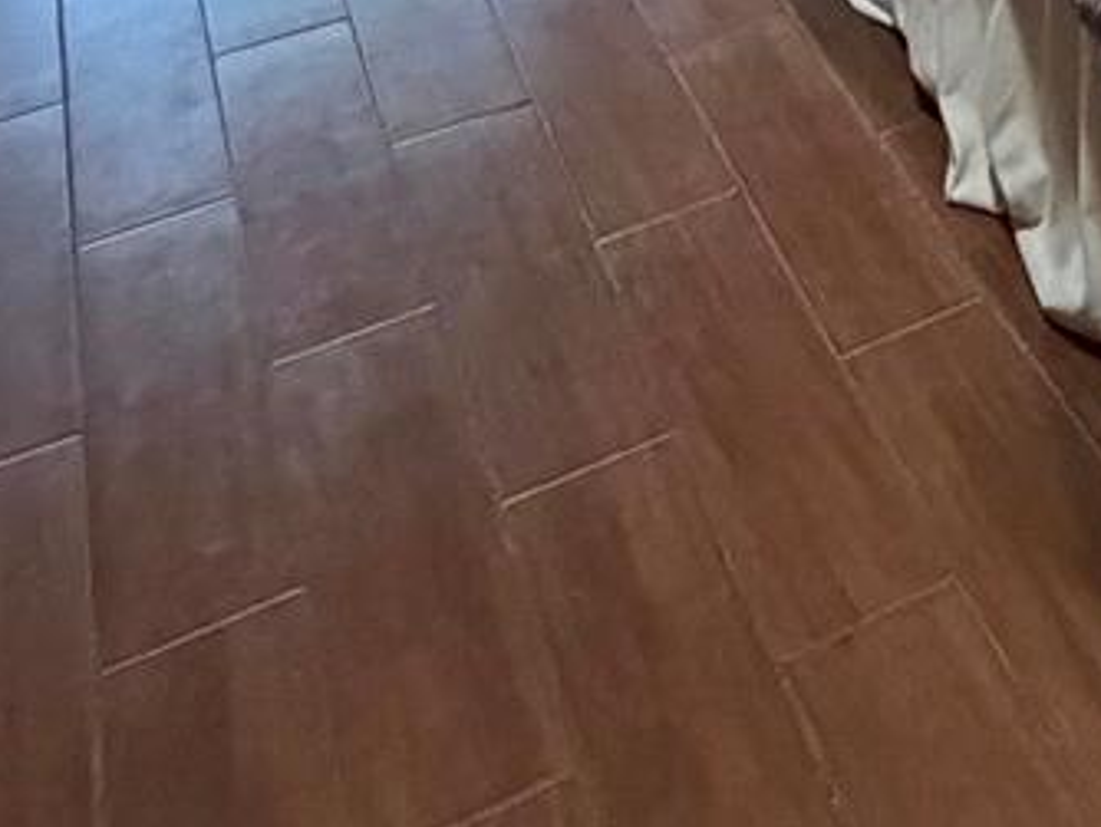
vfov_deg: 14.9
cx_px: 1302
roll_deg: +2.2
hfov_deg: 26.0
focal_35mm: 67
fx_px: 2133
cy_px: -1091
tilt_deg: -2.7
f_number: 2.2
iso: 1000
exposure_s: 1/60
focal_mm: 2.22
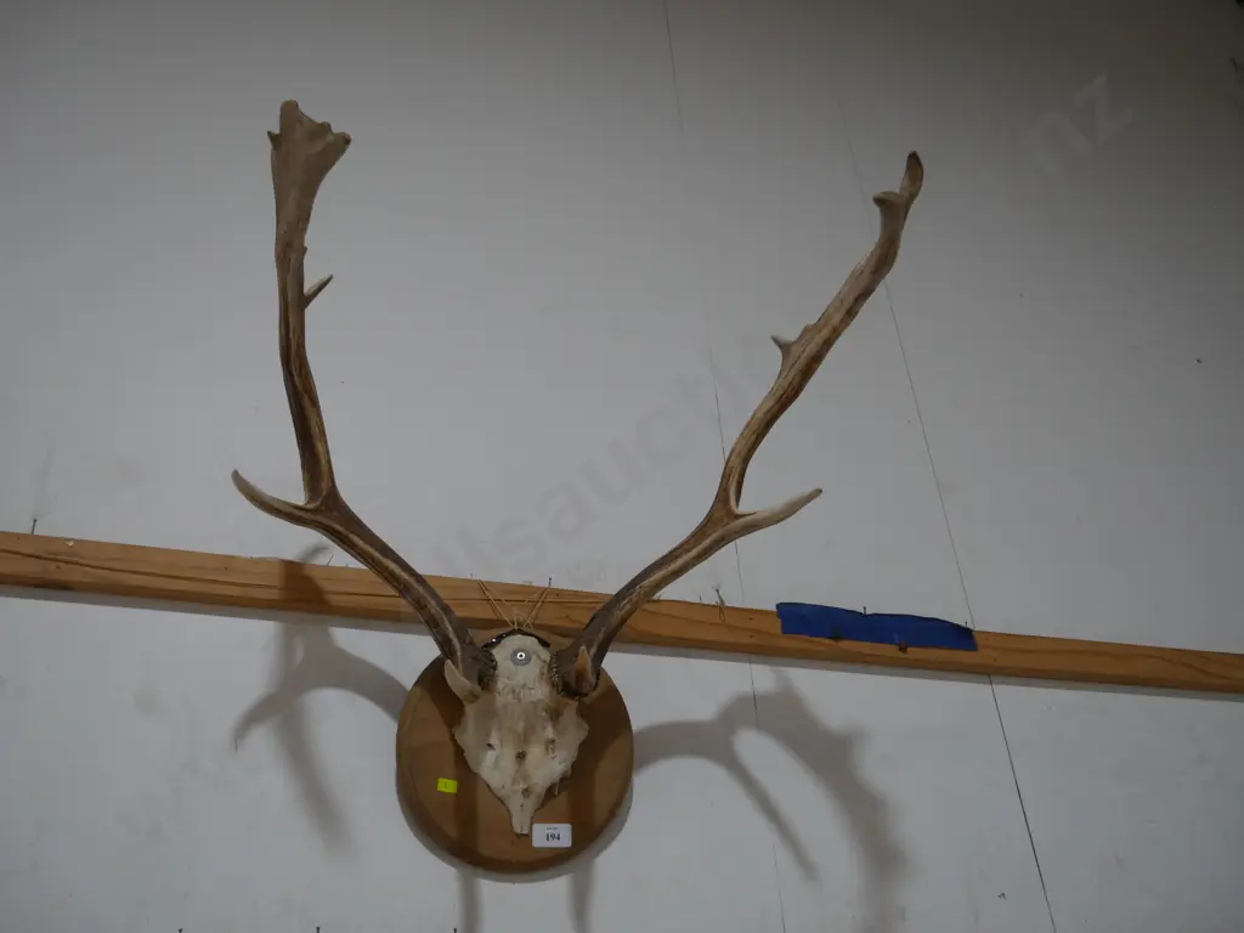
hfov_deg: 56.8
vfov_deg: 44.2
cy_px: 466
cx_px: 622
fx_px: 1150
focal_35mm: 32
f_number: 3.6
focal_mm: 16
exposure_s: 1/60
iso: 400
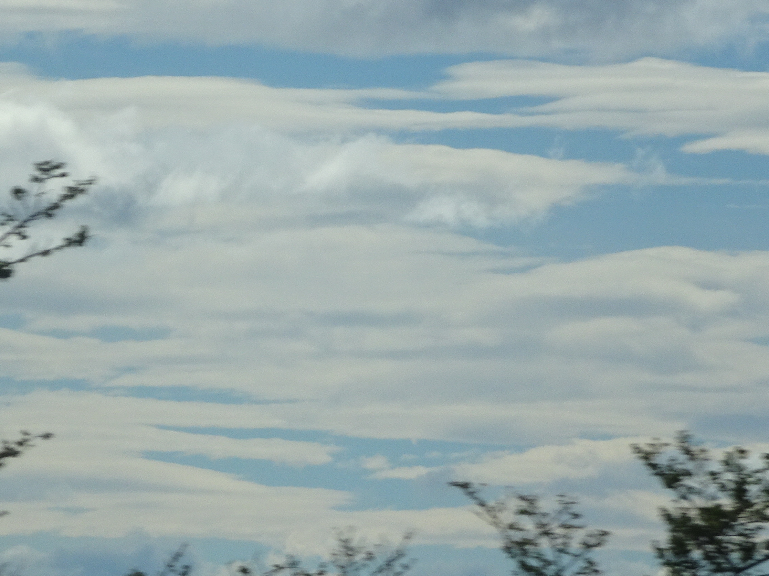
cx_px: 173
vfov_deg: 3.1
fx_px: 10662
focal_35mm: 480
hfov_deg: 4.1
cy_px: 378
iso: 80
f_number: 6.3
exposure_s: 1/1000
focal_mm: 37.35
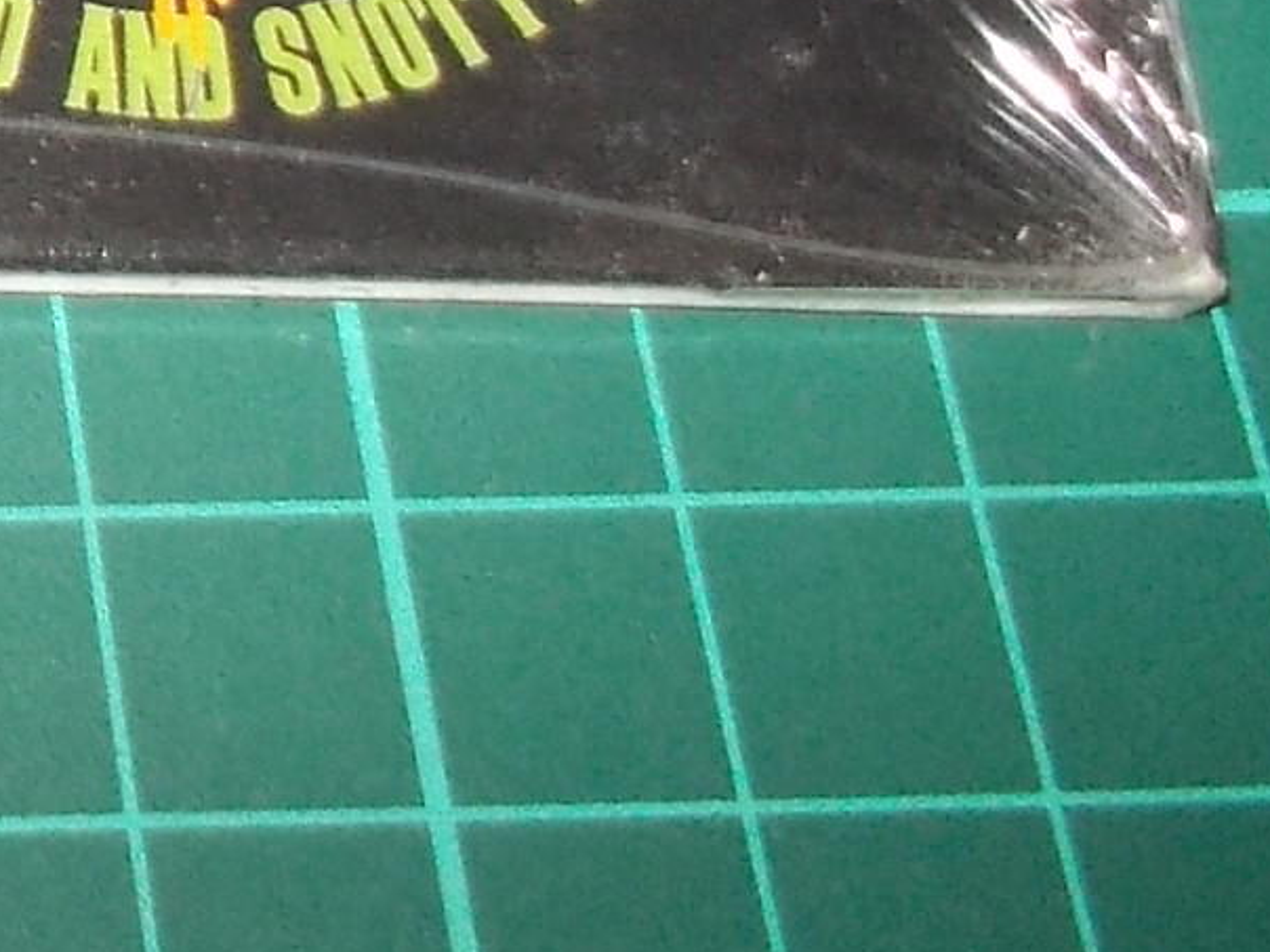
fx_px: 3999
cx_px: -820
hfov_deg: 16.0
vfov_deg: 12.6
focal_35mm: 109
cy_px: -677
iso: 200
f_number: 3.3
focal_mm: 4.1
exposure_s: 1/30
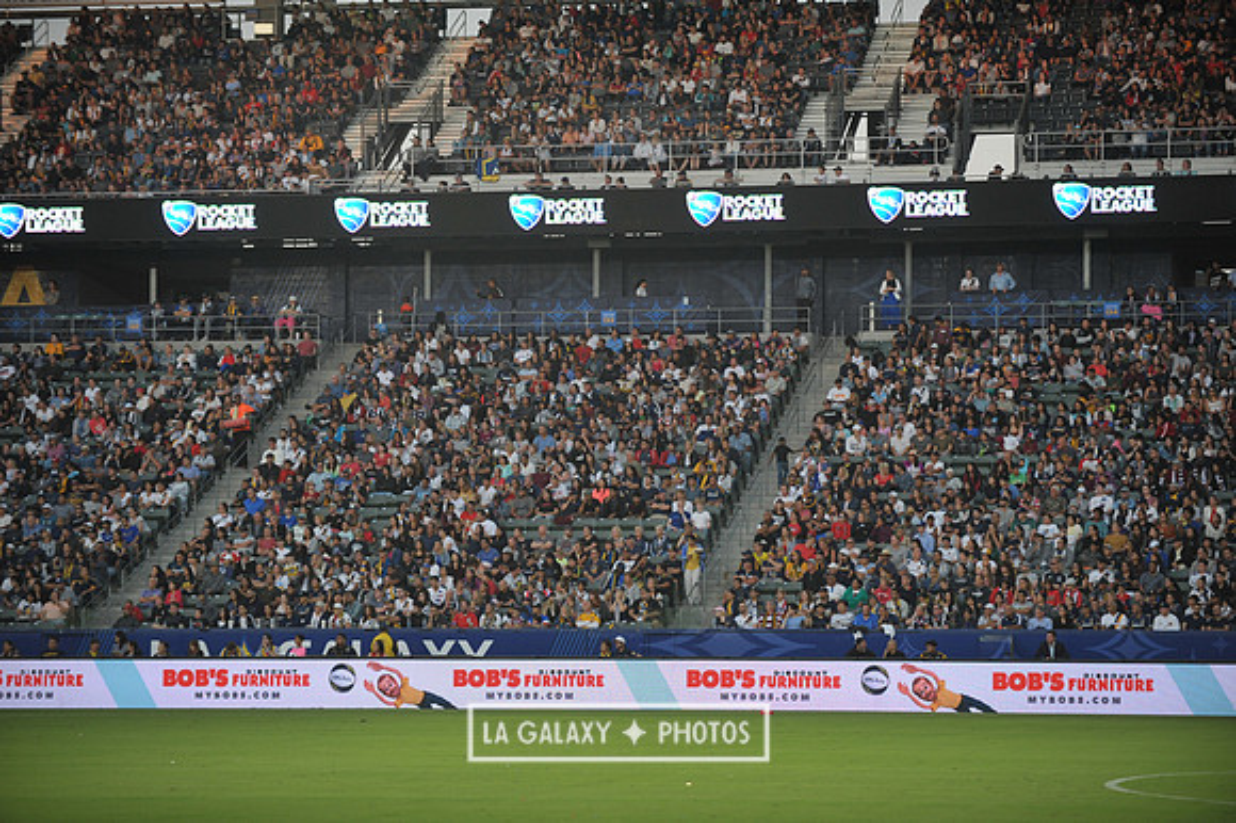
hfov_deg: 17.1
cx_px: 618
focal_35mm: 120
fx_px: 4117
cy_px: 412
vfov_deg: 11.4
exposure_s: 1/800
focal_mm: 120
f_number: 2.8
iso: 640
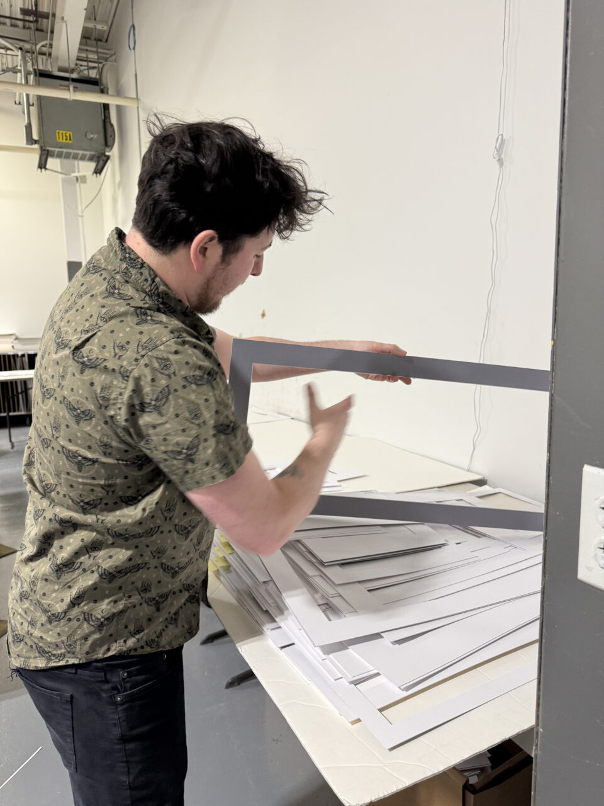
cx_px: 302
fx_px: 558
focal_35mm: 24
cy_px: 403
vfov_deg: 71.6
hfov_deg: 56.8
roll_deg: +1.9
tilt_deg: -8.5
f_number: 1.78
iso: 200
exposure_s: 1/120
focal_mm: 6.76
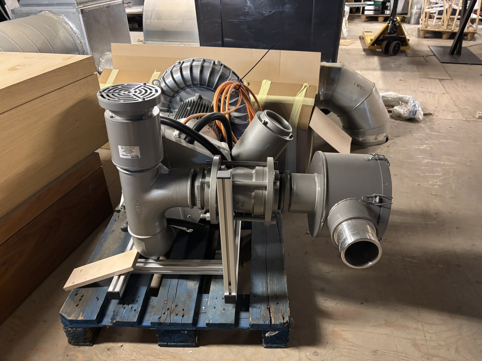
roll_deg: +1.3
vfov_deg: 53.1
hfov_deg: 67.3
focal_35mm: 26
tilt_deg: -31.0
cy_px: 180
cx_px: 241
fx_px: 362
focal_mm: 5.96
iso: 640
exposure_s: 1/33
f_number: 1.6
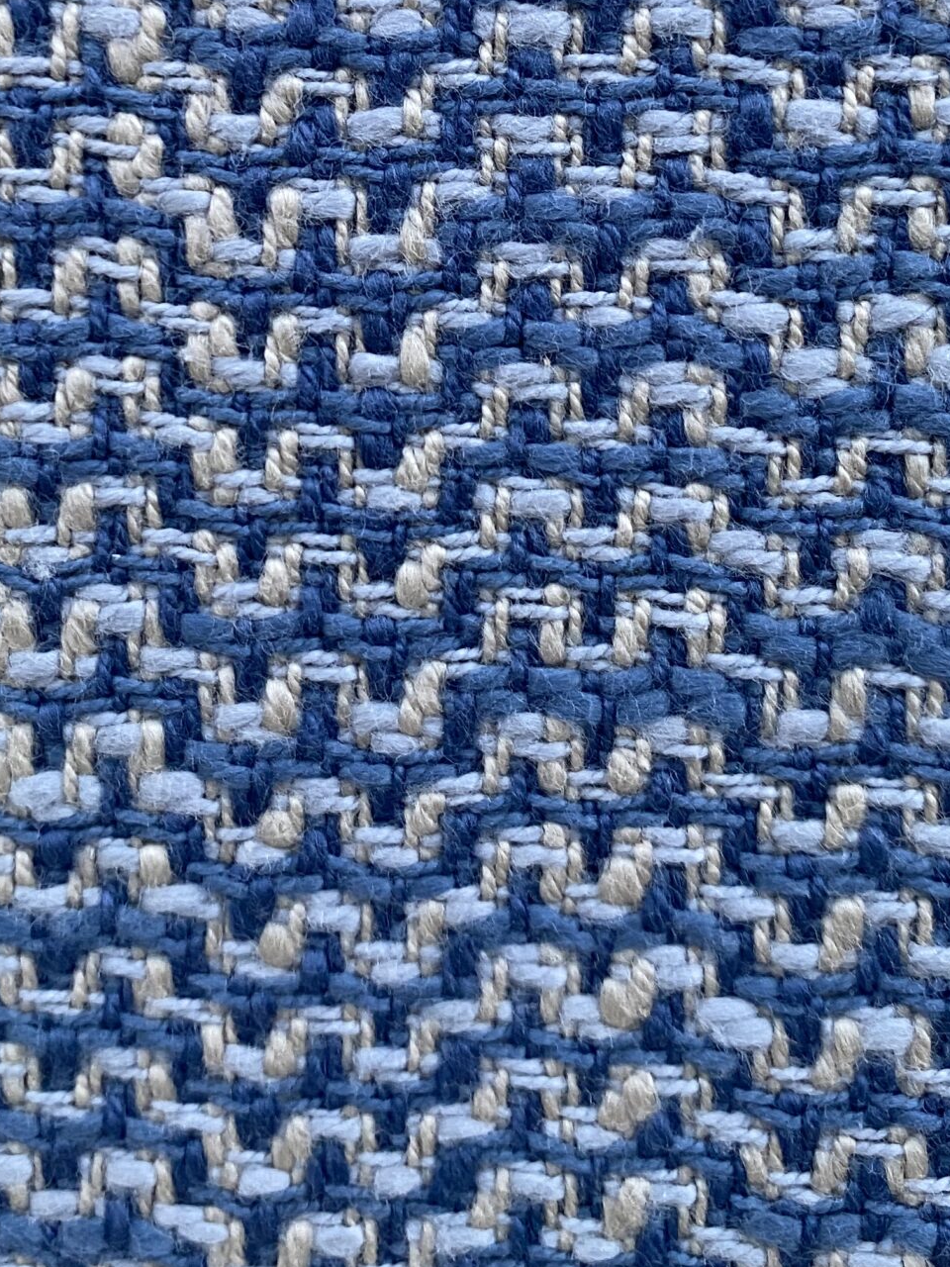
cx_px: 376
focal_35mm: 52
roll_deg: +3.1
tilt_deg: -28.4
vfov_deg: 35.3
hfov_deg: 28.0
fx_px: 1903
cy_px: 202
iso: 125
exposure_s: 1/71
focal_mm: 4.25
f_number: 1.8
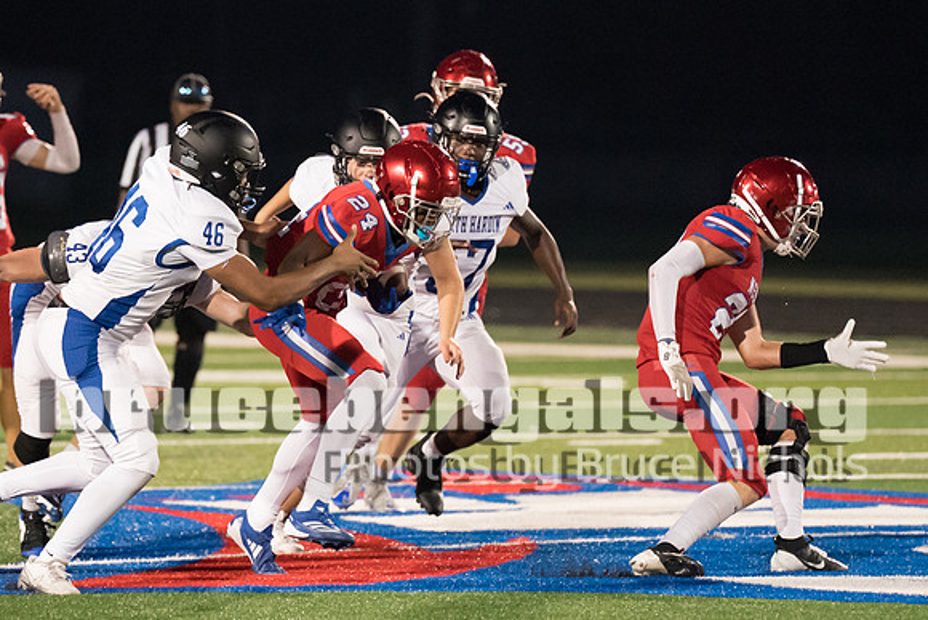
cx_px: 340
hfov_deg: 5.4
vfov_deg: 3.6
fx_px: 9875
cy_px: 282
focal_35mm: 383
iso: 10000
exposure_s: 1/1000
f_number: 2.8
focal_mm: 200
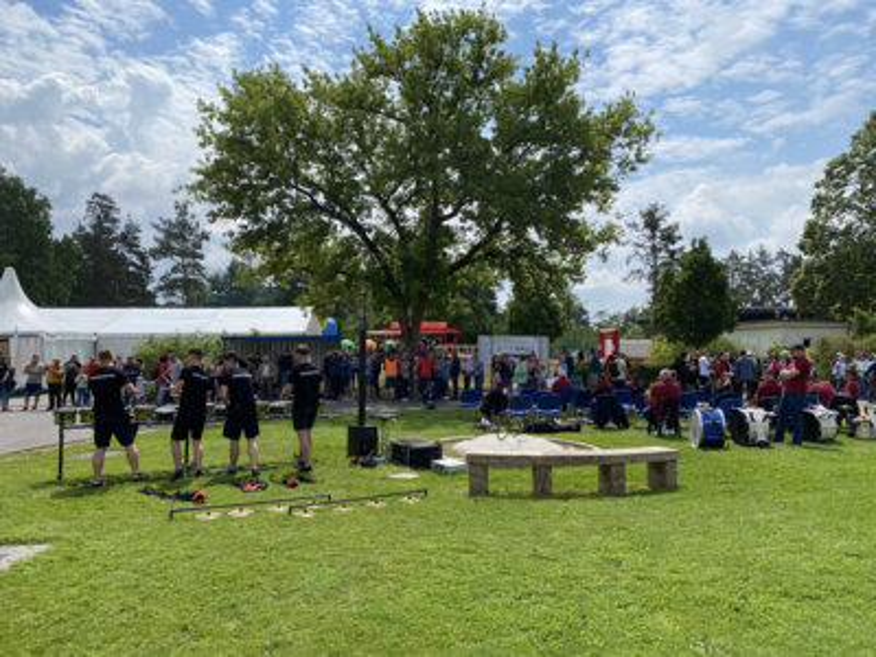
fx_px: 658
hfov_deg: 67.3
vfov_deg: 53.1
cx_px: 438
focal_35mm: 26
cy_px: 328
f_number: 1.8
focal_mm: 4.2
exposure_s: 1/5025
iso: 32
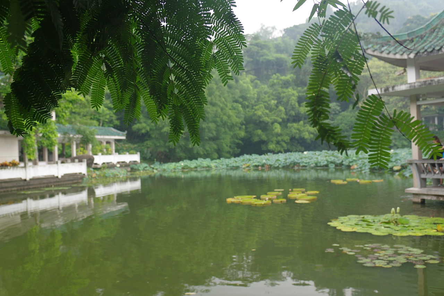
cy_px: 148
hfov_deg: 55.8
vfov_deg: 38.9
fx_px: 419
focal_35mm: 34
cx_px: 222
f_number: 4.5
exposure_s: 1/30
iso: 400
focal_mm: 23
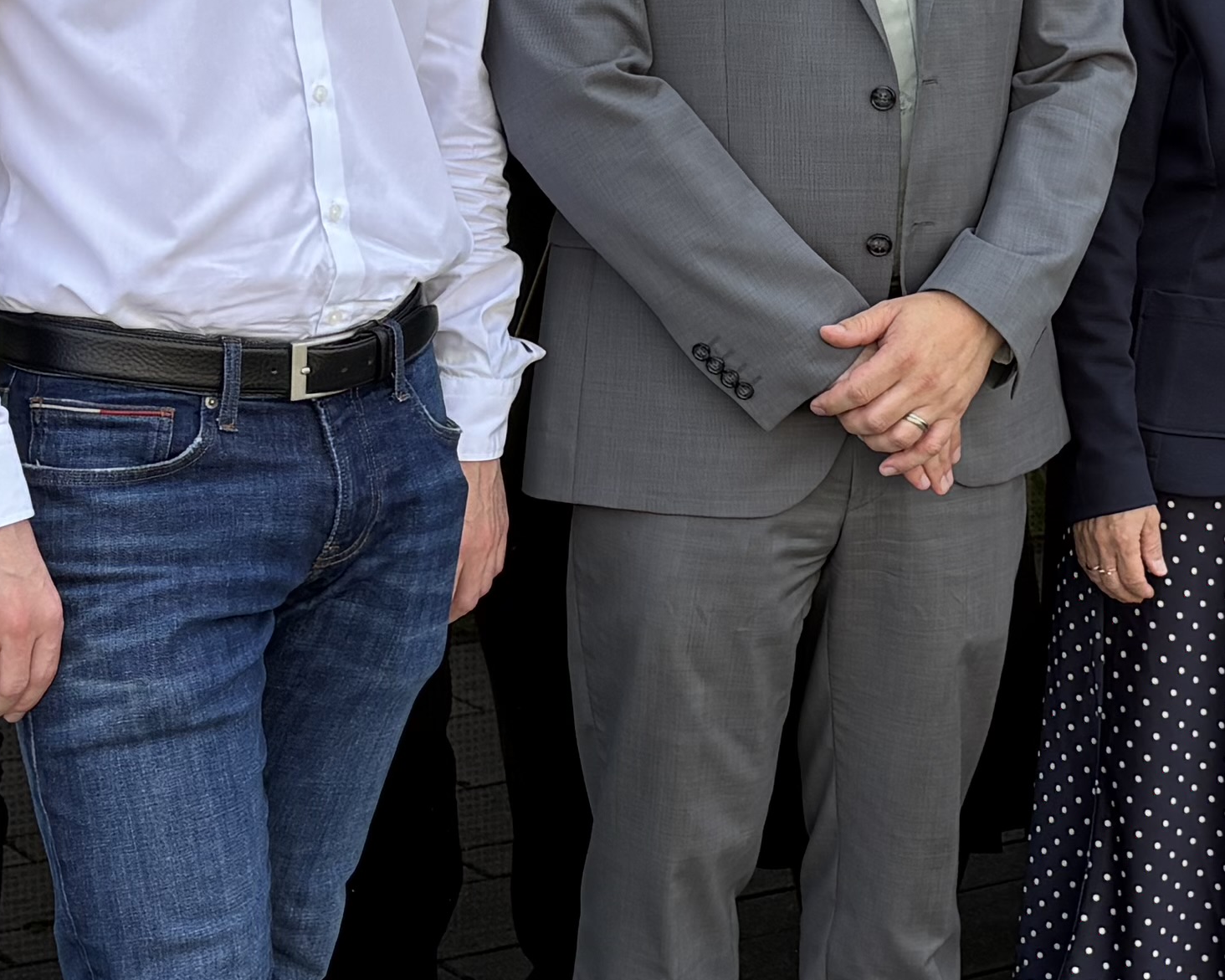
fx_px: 3589
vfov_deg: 15.5
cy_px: 261
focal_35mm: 99
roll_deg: -0.6
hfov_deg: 18.6
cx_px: 1350
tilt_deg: -7.8
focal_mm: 5.96
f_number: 1.6
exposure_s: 1/507
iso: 50
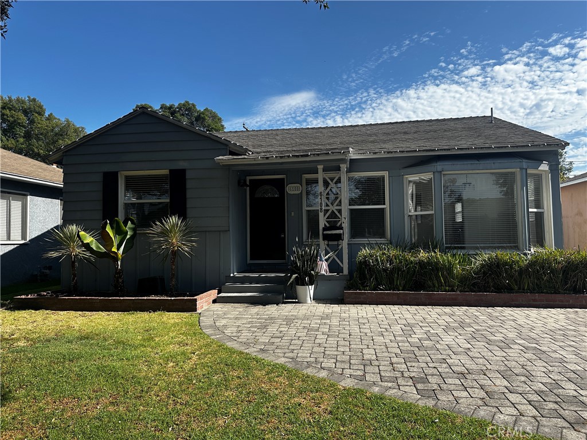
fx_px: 407
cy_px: 220
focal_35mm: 24
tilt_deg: +2.9
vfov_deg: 56.8
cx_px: 294
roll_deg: +1.0
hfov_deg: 71.6
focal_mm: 6.86
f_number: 1.78
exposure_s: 1/3597
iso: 80
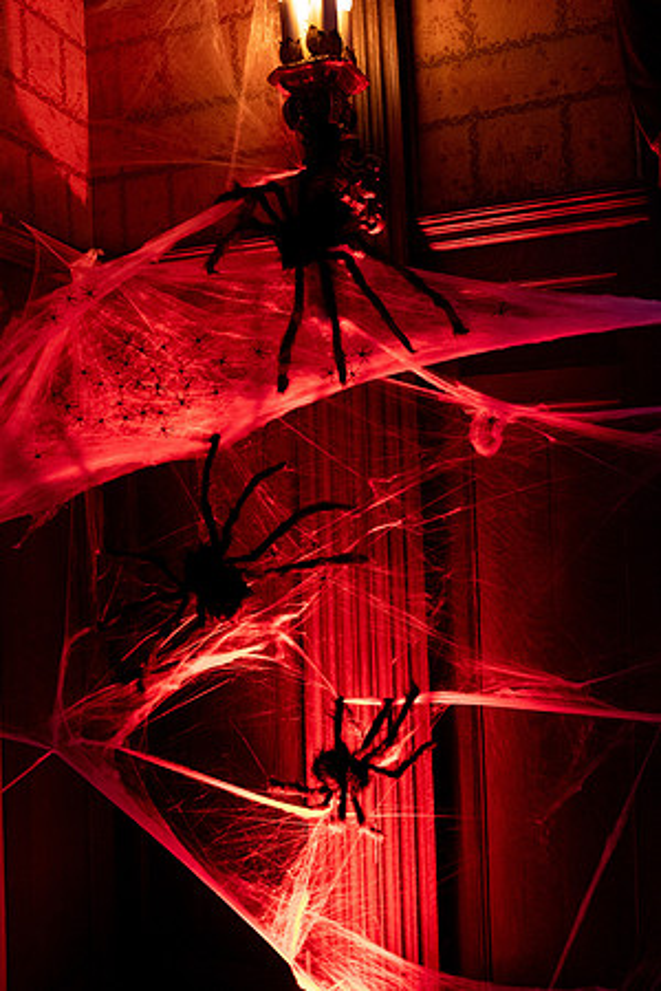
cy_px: 496
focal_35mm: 29
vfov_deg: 63.7
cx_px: 330
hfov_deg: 45.0
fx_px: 799
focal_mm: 19.4
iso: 6400
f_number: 4
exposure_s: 1/60
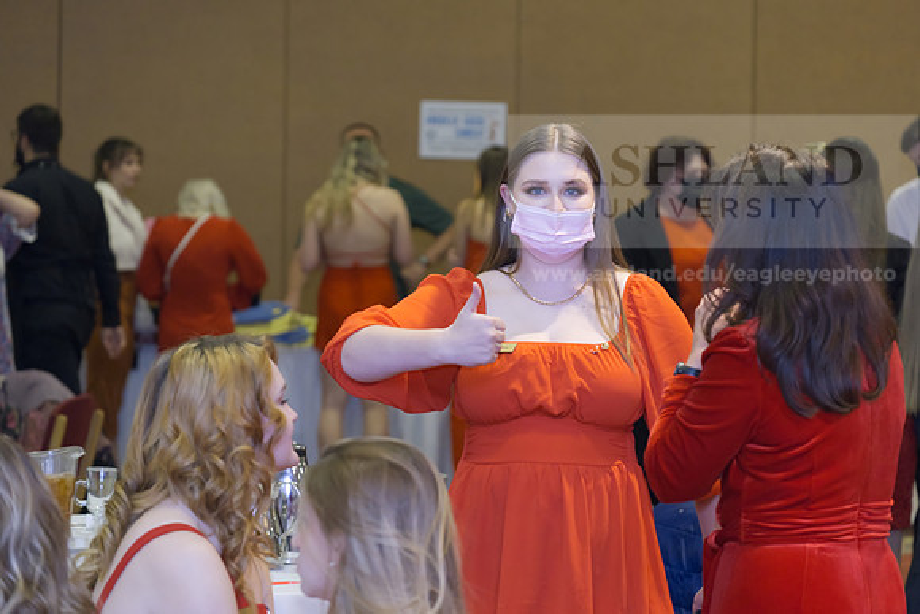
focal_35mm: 174
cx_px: 460
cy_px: 307
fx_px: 4447
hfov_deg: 11.8
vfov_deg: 7.9
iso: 2000
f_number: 5
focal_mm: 115.9
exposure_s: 1/200
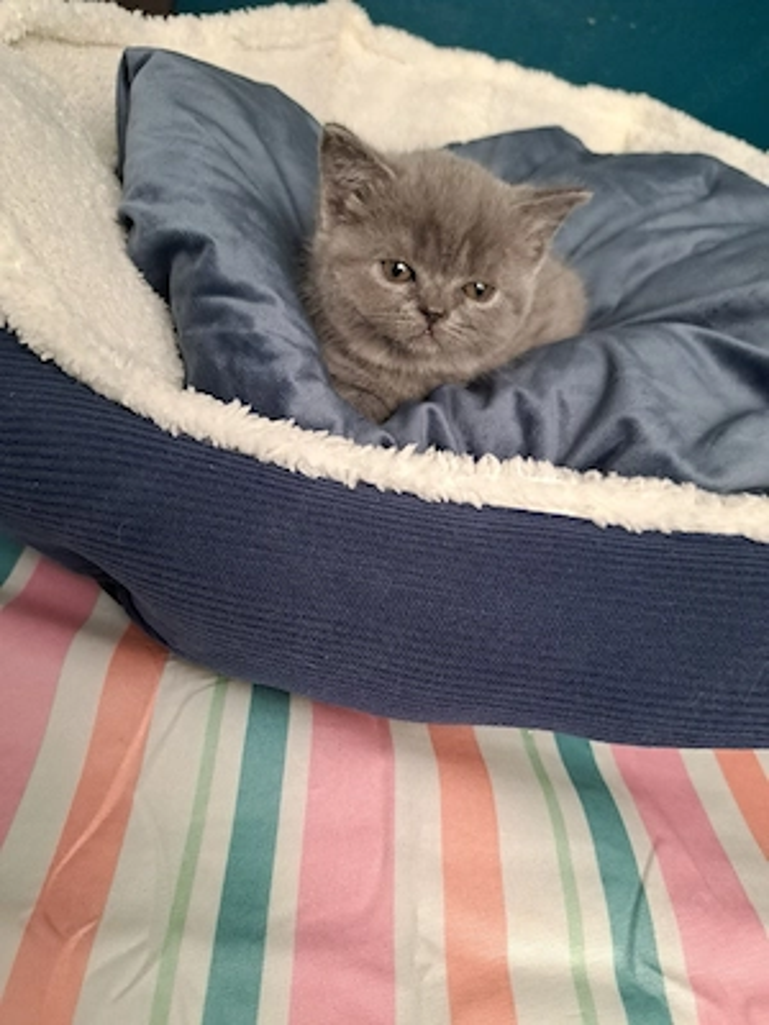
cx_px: 384
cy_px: 512
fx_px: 711
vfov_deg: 71.6
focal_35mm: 24
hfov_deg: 56.8
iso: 320
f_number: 1.8
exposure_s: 1/50
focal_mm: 5.23
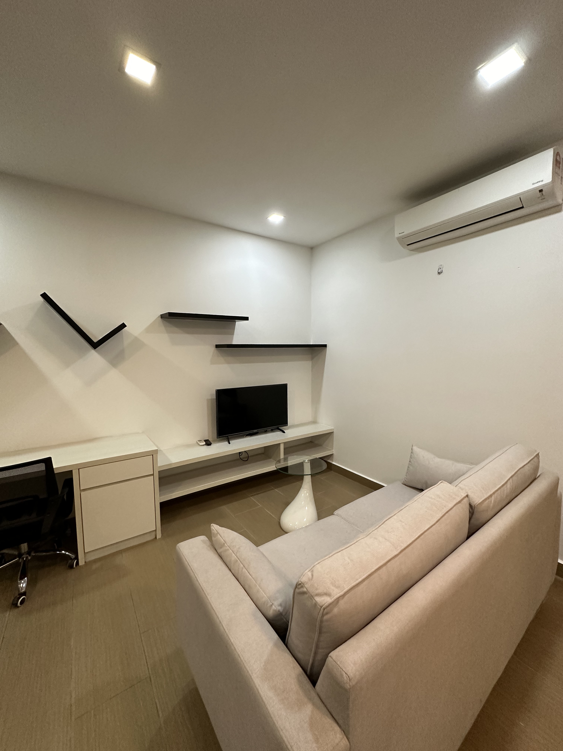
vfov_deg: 102.1
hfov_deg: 85.7
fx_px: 304
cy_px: 376
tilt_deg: -2.7
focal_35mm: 14
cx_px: 282
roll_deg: +0.5
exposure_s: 1/100
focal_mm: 2.22
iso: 250
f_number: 2.2
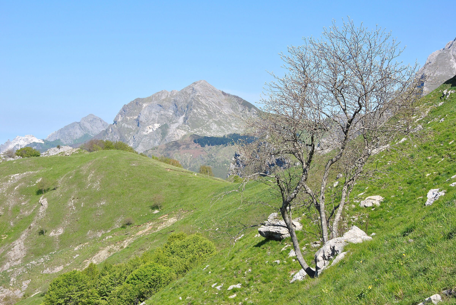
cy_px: 152
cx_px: 228
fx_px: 799
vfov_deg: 21.6
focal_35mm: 63
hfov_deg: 31.9
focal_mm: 42
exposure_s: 1/125
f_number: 11
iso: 100
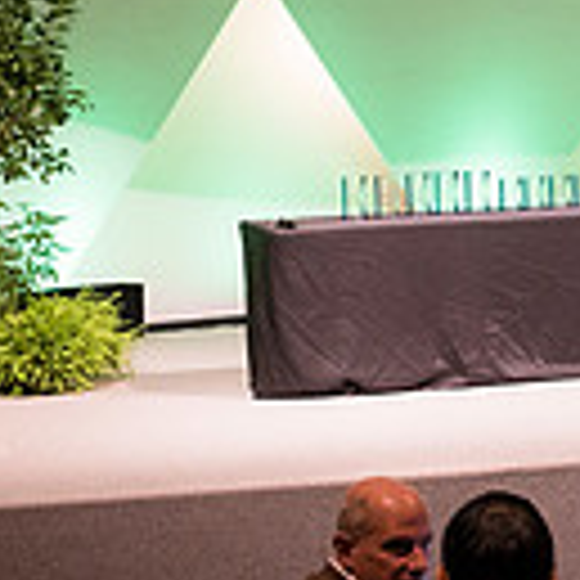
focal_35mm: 134
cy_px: 88
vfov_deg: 12.9
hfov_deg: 11.9
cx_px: 1075
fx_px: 2540
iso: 1600
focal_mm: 35
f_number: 3.5
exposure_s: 1/160
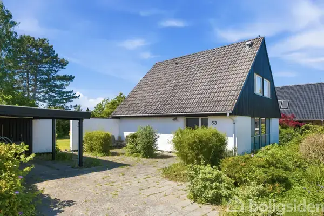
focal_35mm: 22
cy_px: 108
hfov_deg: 78.6
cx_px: 162
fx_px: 198
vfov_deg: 57.2
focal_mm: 14.5
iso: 200
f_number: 8
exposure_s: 1/400
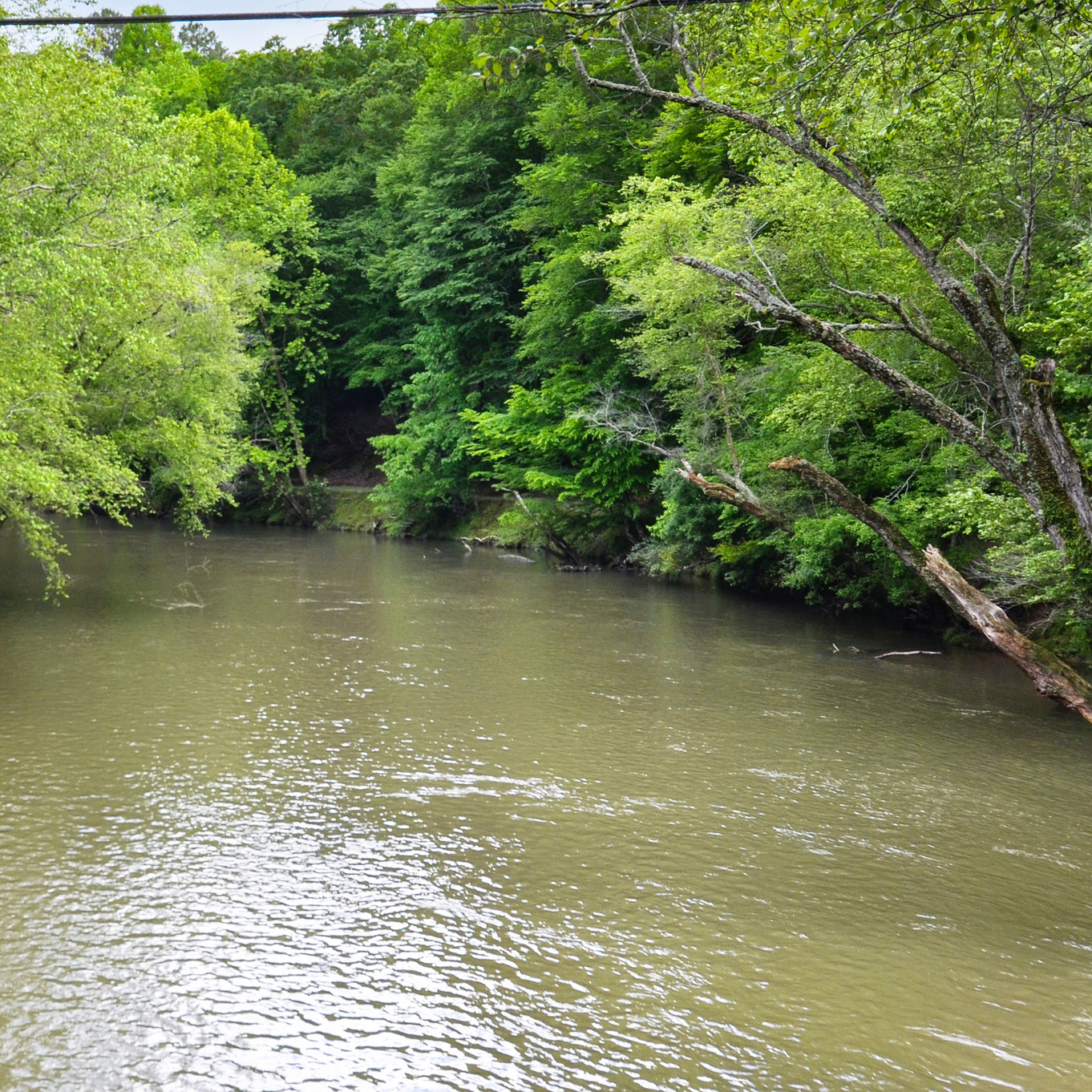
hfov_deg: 35.3
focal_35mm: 46
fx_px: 1642
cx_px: 174
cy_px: 457
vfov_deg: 36.7
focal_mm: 16
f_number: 13
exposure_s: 1/800
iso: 400
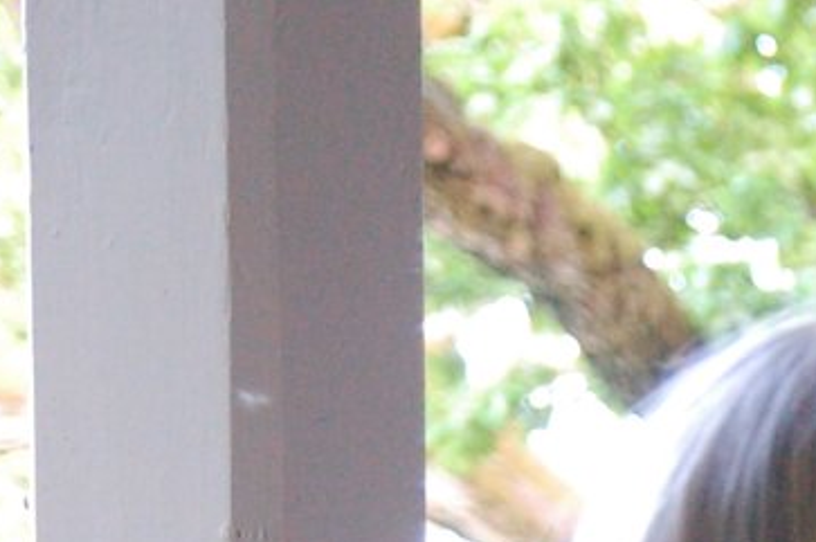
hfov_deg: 6.8
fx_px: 6361
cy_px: 1457
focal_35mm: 281
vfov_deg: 4.7
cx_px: 2124
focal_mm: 34
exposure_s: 1/125
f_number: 3.5
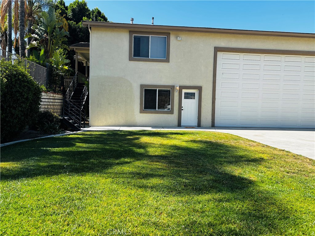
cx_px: 158
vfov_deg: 53.1
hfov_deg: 67.3
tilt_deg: -3.1
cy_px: 118
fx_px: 237
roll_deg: -1.6
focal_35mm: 26
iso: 50
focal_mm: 5.96
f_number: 1.6
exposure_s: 1/1695
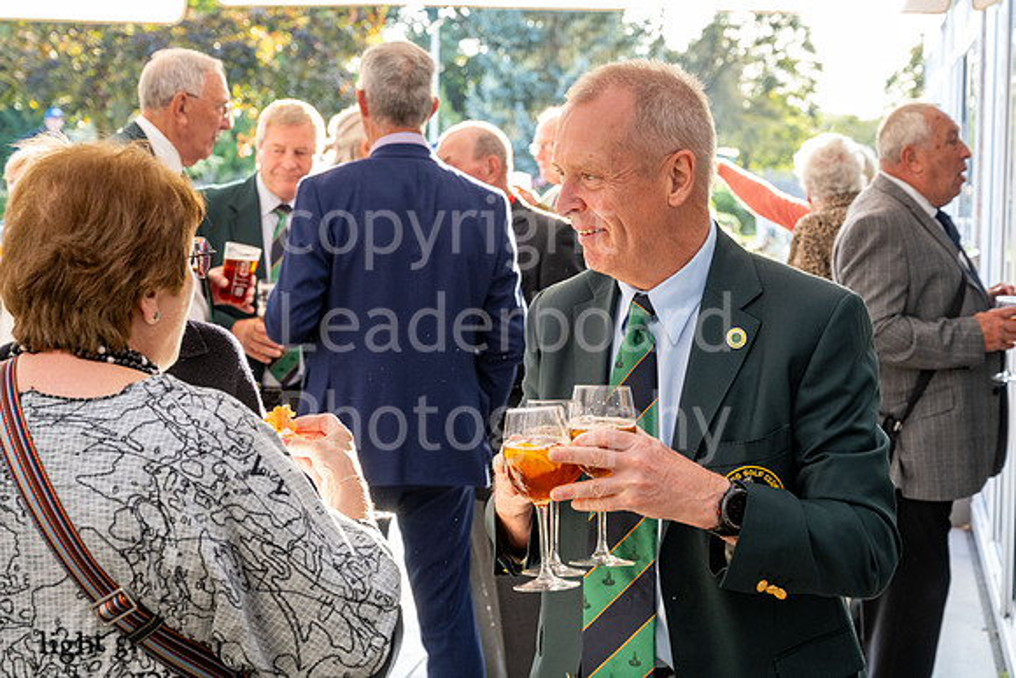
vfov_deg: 20.2
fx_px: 1905
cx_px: 498
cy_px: 284
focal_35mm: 67
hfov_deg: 29.9
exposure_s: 1/100
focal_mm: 58
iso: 500
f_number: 5.6
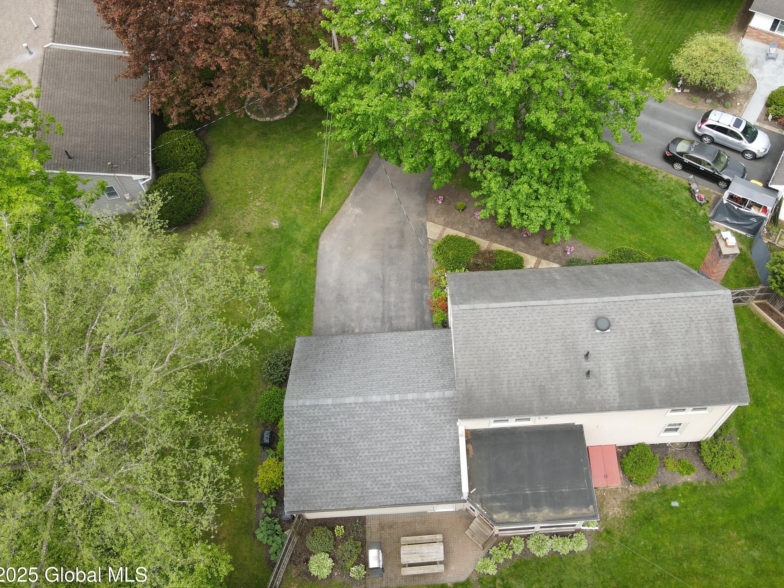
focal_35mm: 29
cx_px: 452
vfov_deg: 48.1
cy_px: 252
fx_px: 657
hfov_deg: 61.4
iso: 110
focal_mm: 4.5
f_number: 2.8
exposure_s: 1/240
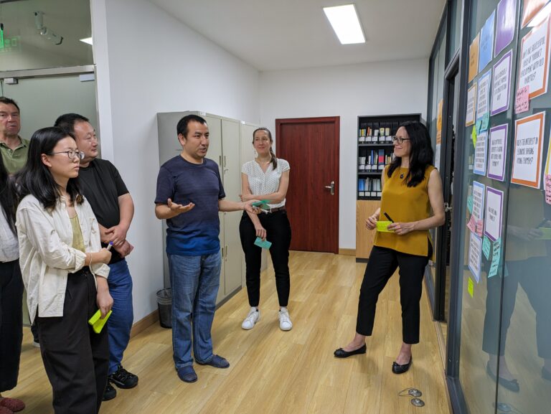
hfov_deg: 69.4
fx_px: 398
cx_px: 276
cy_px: 207
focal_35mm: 25
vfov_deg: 54.9
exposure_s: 1/25
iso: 68
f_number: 1.89
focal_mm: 5.43
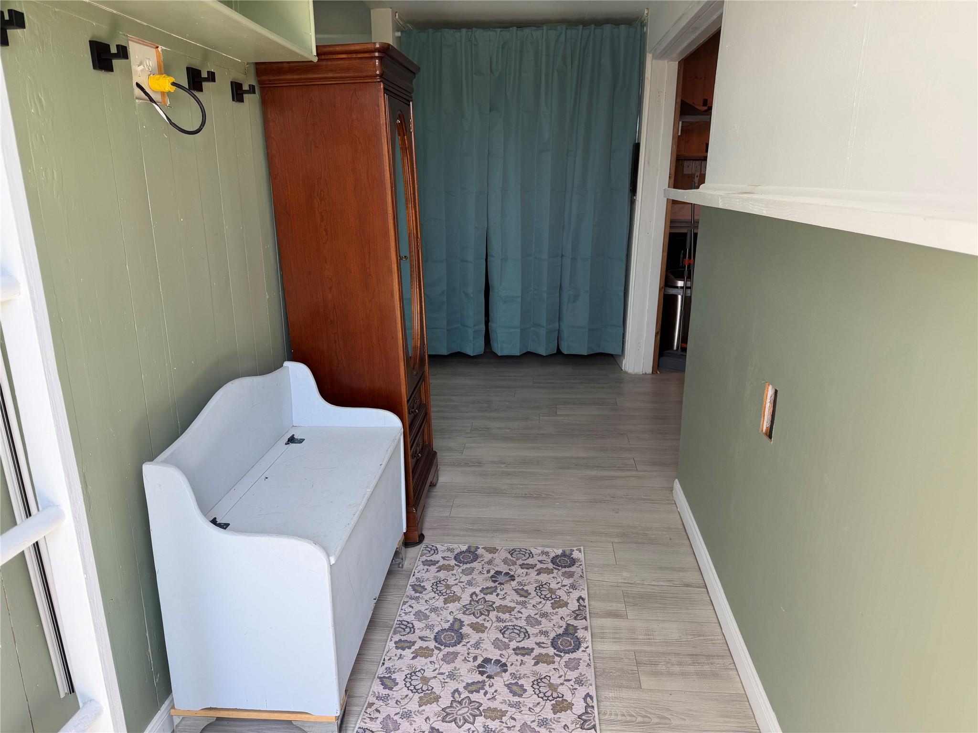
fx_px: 678
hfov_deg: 71.6
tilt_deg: -15.6
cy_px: 366
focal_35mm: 24
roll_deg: -0.6
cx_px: 489
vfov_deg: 56.8
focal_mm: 6.76
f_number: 1.78
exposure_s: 1/148
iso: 64
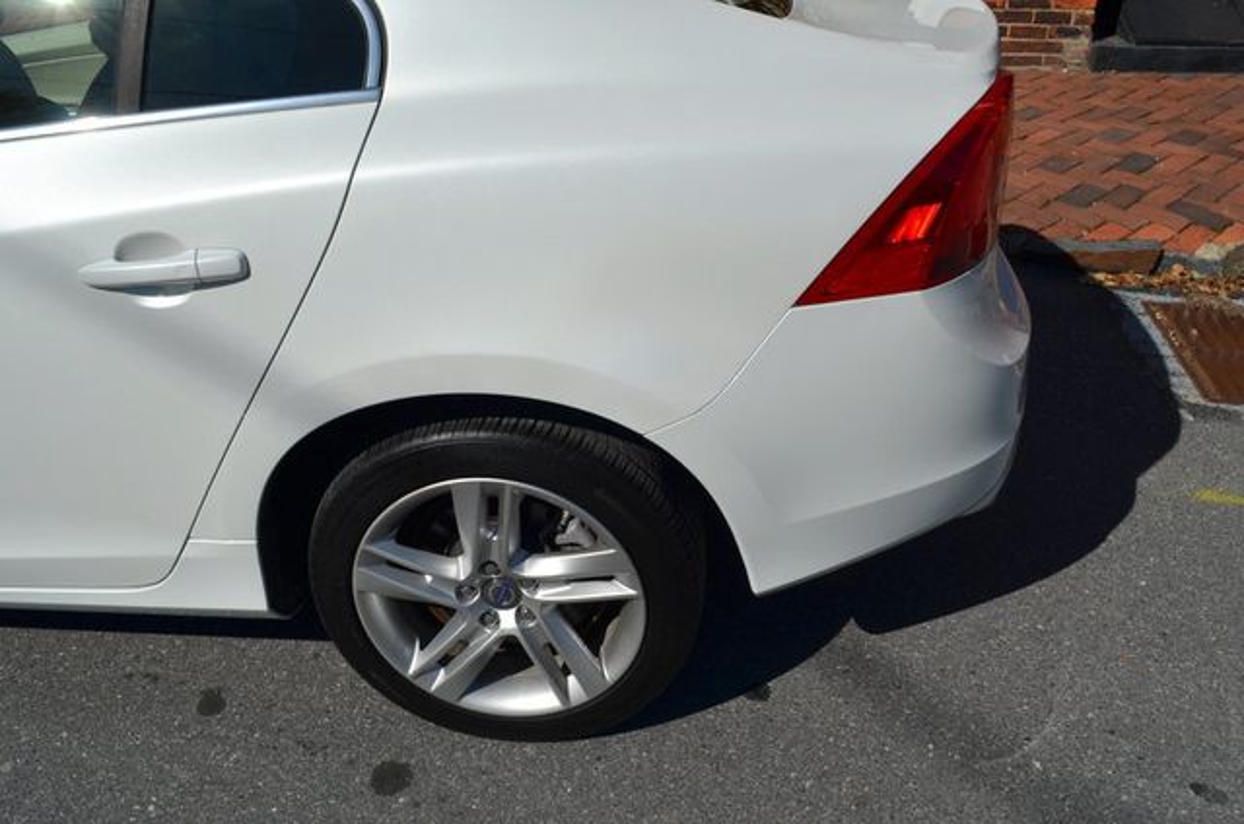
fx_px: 1035
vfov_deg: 43.4
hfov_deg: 62.0
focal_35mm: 30
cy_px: 412
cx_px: 622
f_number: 10
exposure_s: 1/400
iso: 100
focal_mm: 20
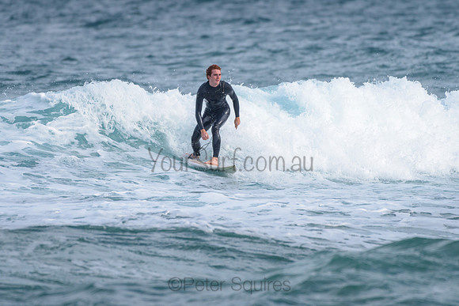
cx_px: 205
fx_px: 7814
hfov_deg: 3.4
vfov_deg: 2.2
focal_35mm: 613
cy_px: 124
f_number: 5.6
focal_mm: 500
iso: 280
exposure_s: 1/2000
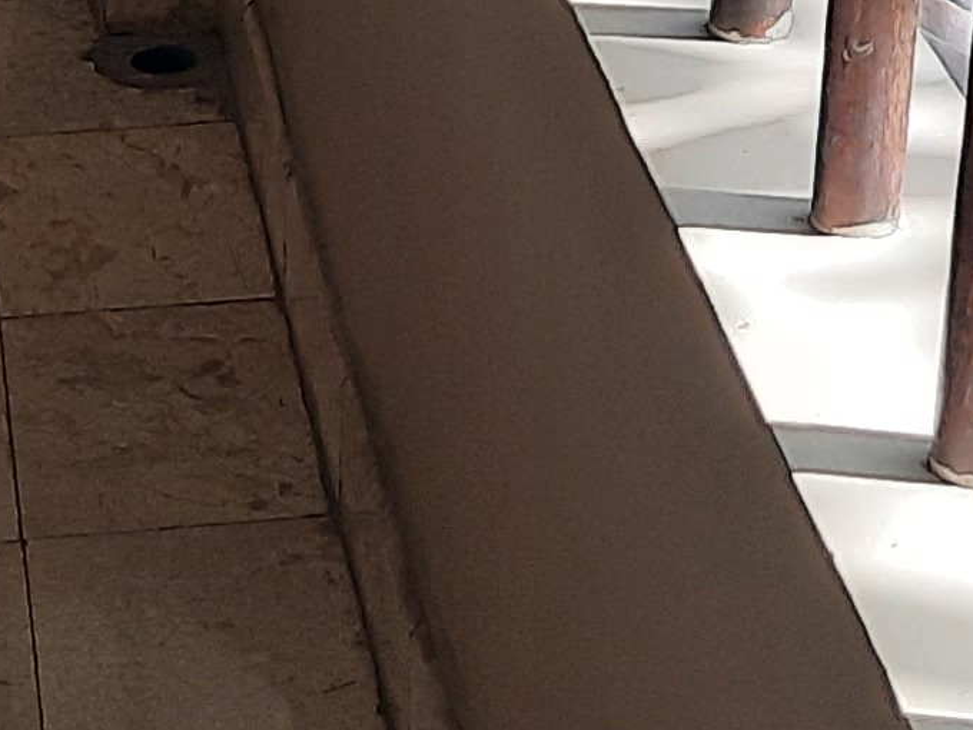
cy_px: -900
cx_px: 282
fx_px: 4132
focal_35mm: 147
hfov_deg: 13.4
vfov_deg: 9.2
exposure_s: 1/100
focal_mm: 4.6
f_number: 2
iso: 32
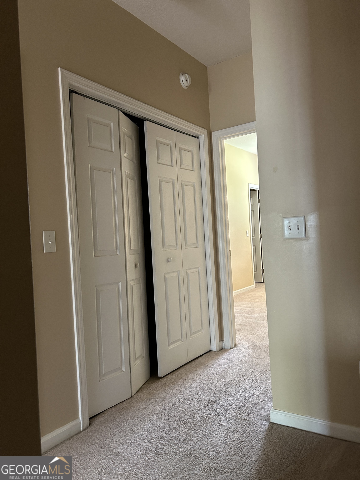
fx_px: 361
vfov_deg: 67.3
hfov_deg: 53.1
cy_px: 240
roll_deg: +2.8
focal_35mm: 26
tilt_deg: -0.1
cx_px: 180
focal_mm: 5.7
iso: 400
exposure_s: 1/60
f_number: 1.5
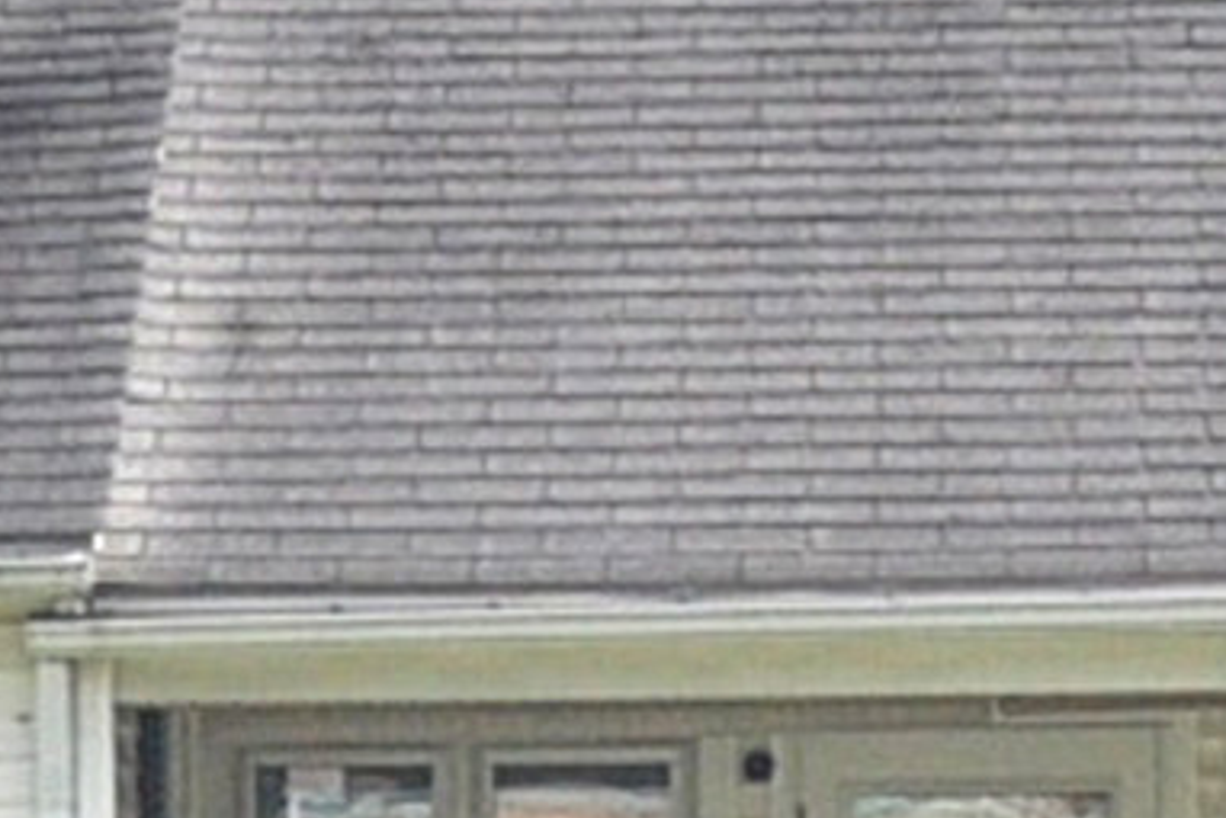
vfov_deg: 5.5
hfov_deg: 8.1
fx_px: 8517
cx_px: -420
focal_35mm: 250
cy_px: 865
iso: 200
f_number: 9
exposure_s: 1/400
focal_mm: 22
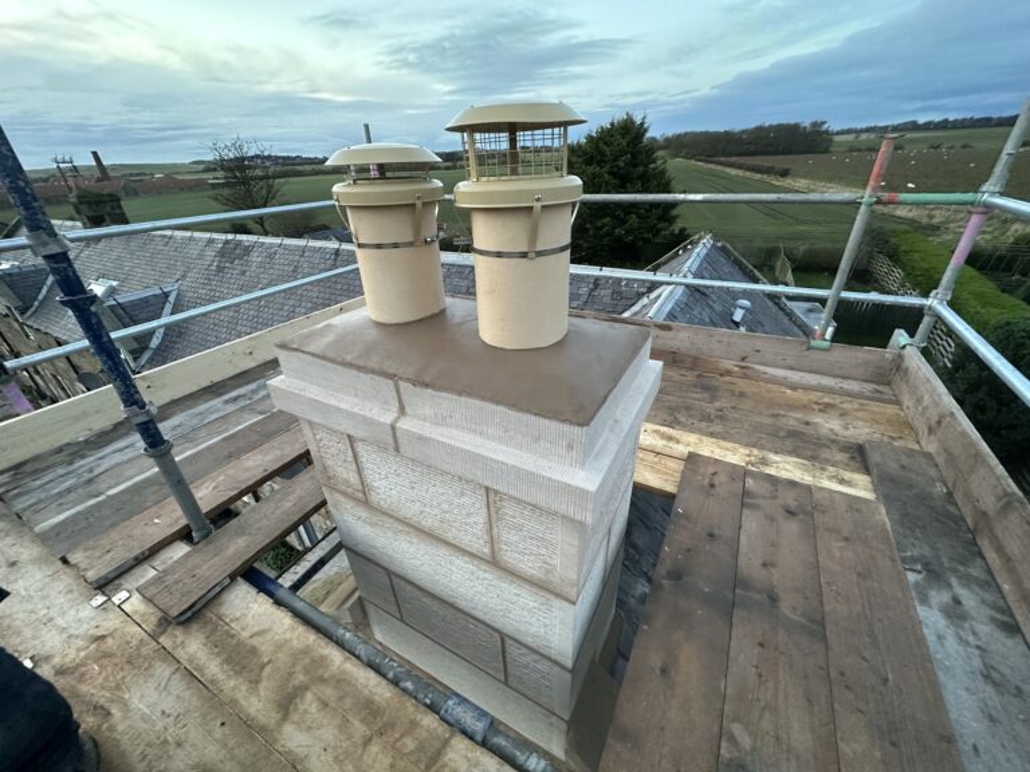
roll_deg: +2.4
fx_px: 417
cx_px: 515
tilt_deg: -30.3
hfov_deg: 102.1
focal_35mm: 14
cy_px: 386
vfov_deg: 85.7
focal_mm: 2.22
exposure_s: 1/60
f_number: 2.2
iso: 400
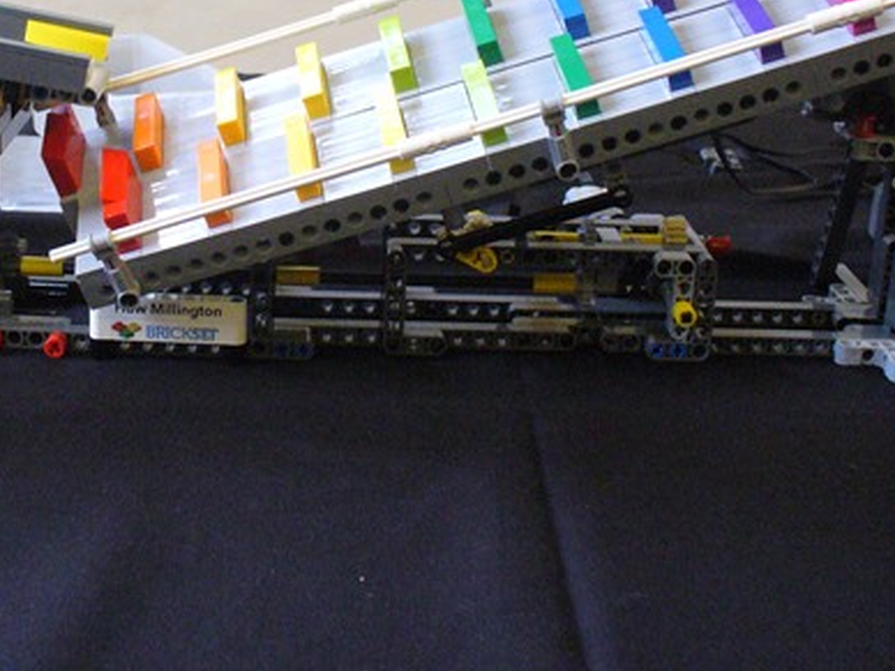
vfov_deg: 23.8
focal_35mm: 61
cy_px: 173
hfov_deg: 31.4
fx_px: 1577
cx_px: 293
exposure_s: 1/60
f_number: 2.8
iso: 400
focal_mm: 6.1
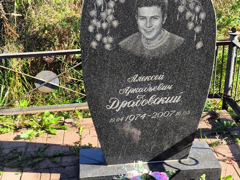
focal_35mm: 50
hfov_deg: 38.2
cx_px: 120
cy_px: 90
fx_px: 347
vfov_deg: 29.1
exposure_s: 1/427
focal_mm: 4.71
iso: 50
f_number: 1.7
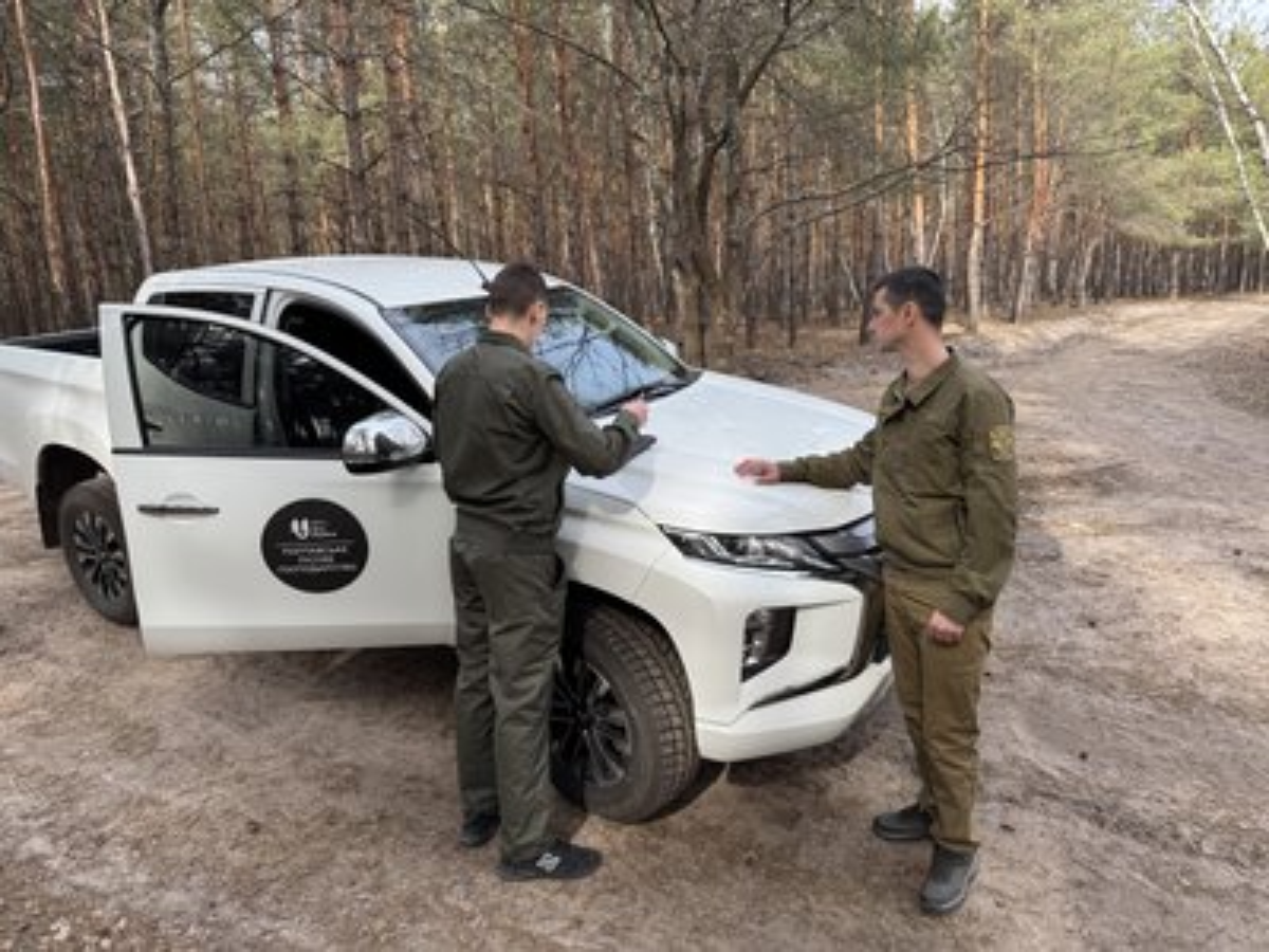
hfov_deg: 71.6
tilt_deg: -12.1
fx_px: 880
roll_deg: +1.7
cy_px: 476
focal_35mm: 24
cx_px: 634
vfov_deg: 56.8
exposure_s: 1/765
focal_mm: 6.76
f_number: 1.78
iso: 80
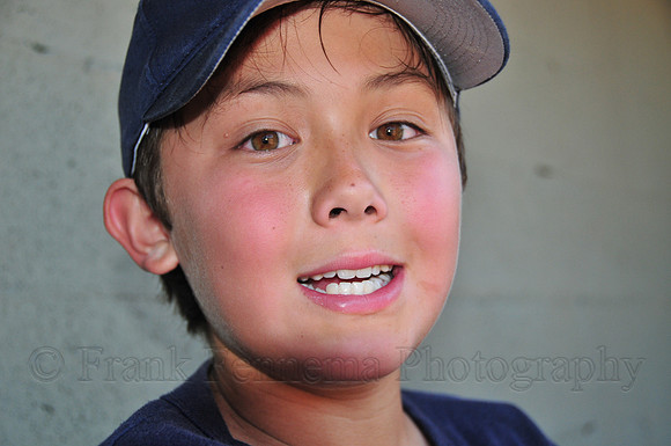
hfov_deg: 31.9
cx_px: 336
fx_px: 1173
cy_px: 223
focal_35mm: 63
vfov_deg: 21.5
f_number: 4.5
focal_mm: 42
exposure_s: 1/320
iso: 400
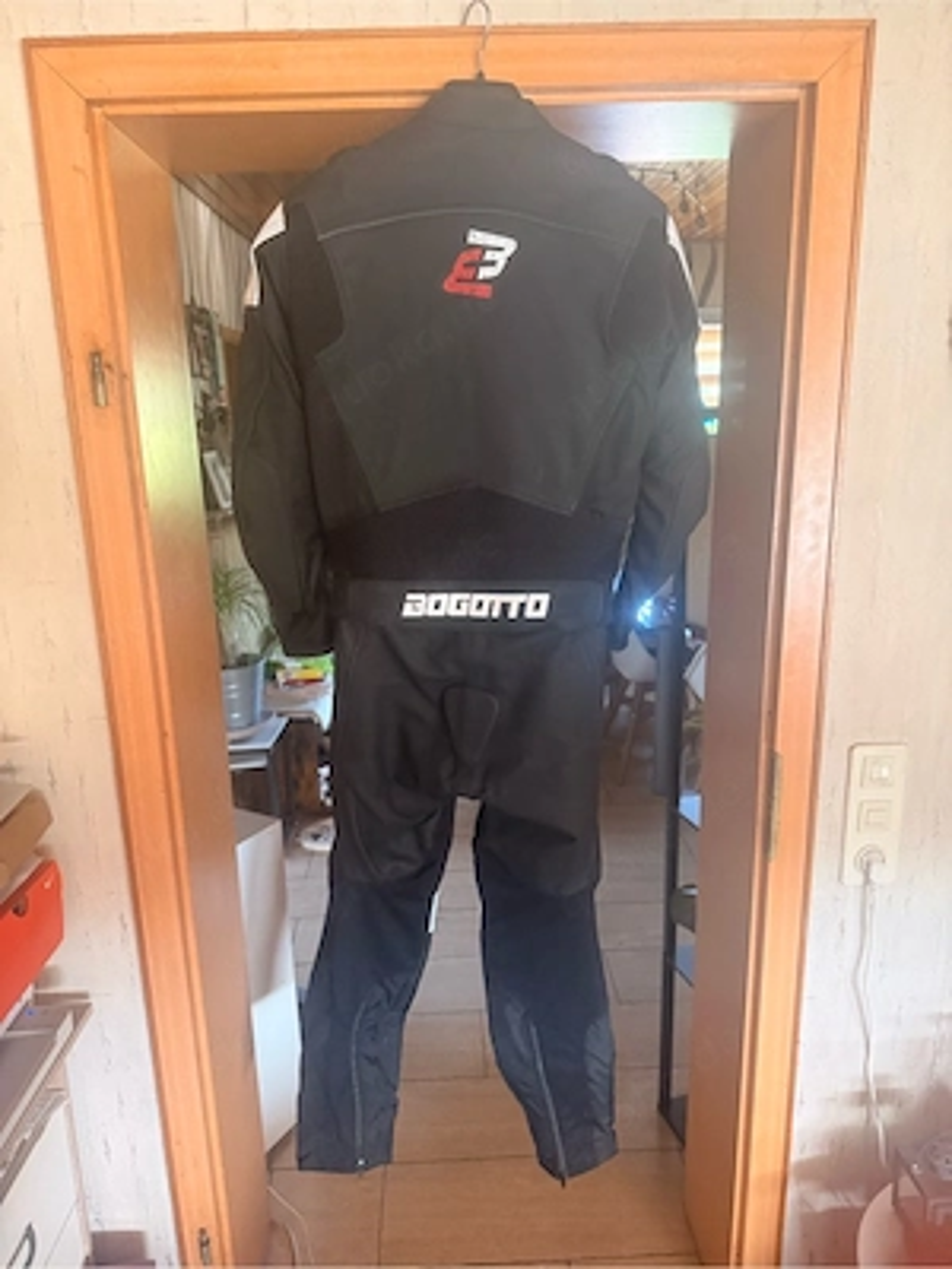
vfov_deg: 71.6
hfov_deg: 56.8
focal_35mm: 24
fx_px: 880
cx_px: 476
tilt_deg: -15.4
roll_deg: +1.6
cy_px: 634
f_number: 1.78
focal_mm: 6.76
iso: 640
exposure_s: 1/60
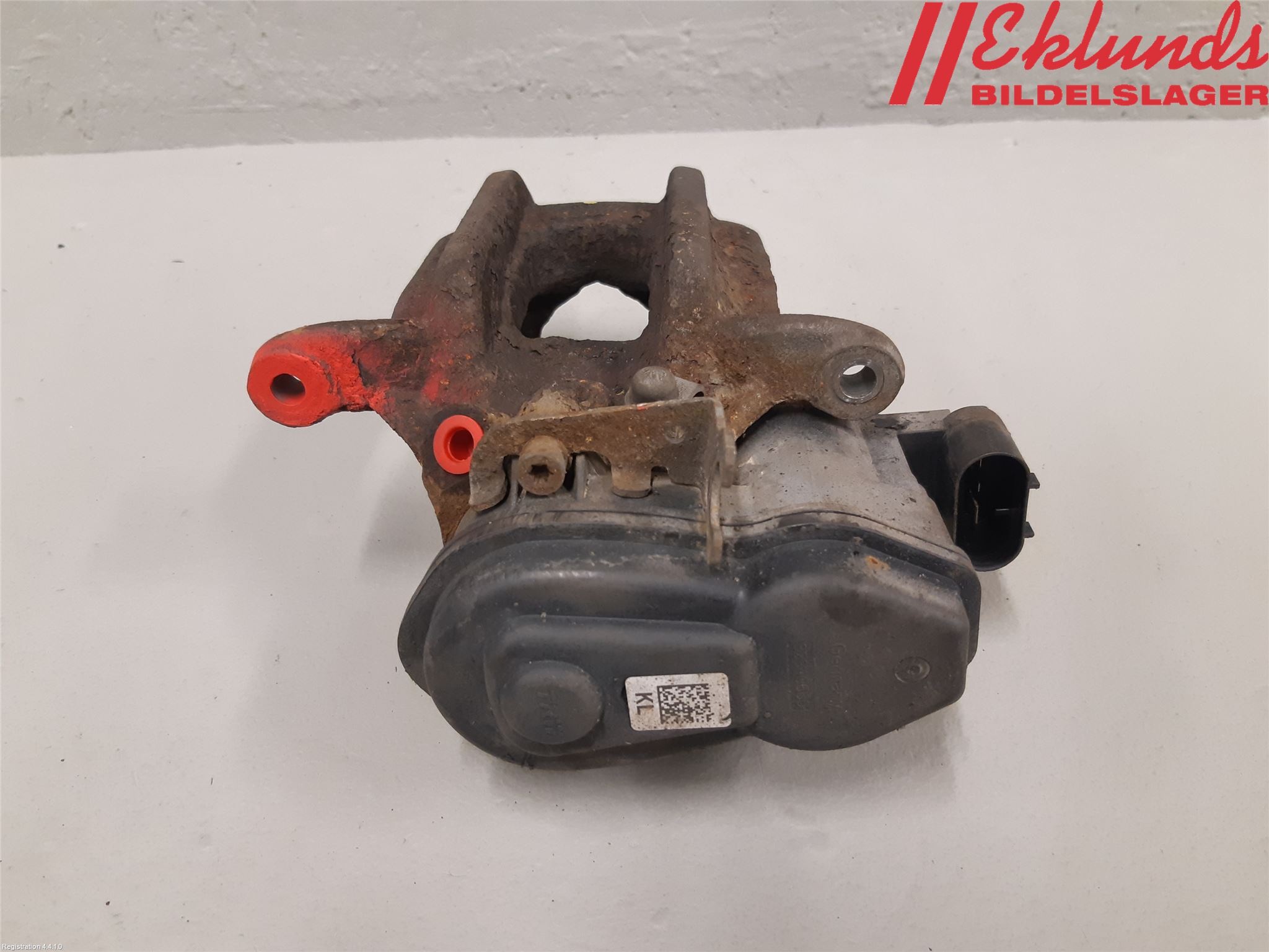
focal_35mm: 26
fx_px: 953
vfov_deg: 53.1
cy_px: 476
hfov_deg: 67.3
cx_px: 634
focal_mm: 3.93
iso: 200
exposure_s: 1/50
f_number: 1.7
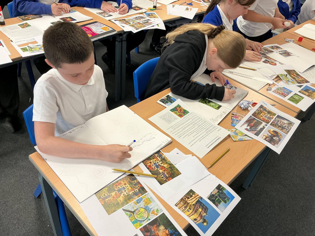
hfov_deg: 61.7
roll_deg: -9.4
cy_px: 118
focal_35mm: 29
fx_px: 264
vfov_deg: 48.2
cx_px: 158
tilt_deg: -39.7
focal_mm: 3
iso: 64
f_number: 1.8
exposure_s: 1/60
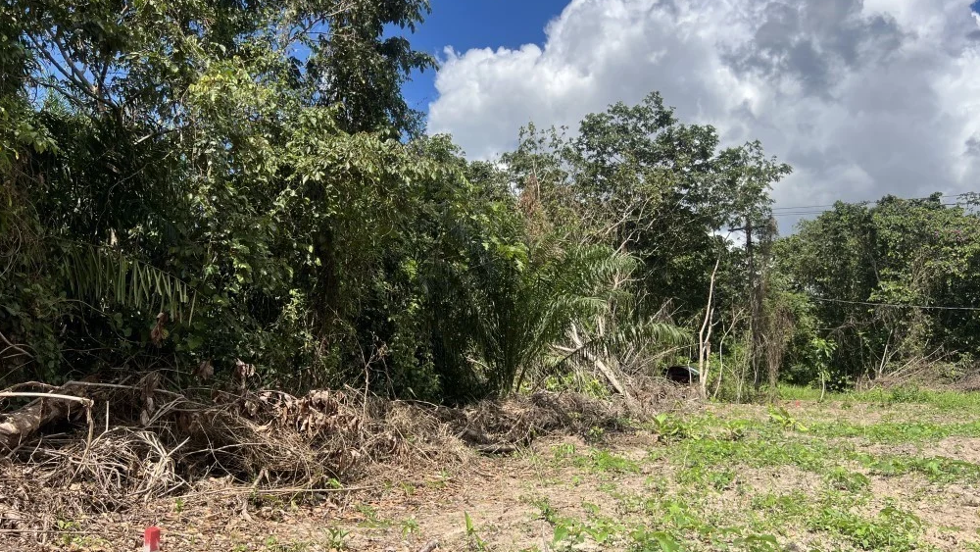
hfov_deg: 66.1
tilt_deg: +5.5
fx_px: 754
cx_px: 490
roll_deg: +0.3
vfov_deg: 40.2
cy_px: 301
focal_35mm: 29
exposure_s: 1/3571
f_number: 1.5
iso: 50
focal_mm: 5.7
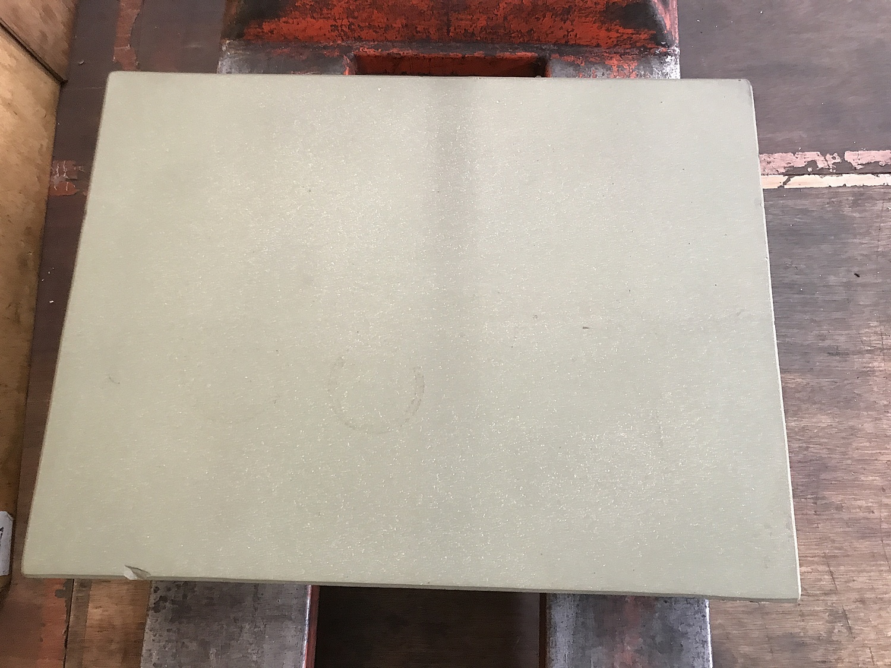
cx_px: 446
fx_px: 721
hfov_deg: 63.4
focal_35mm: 28
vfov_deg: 49.7
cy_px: 334
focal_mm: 3.99
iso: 50
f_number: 1.8
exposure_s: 1/15
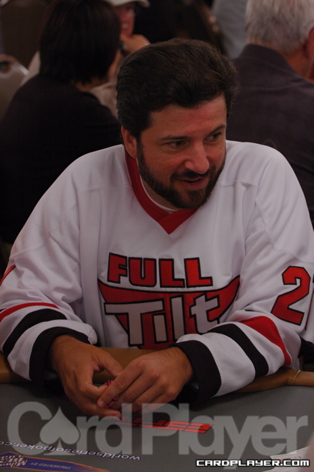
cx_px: 157
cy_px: 236
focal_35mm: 105
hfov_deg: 13.0
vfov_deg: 19.5
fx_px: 1378
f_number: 4
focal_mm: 70
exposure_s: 1/60
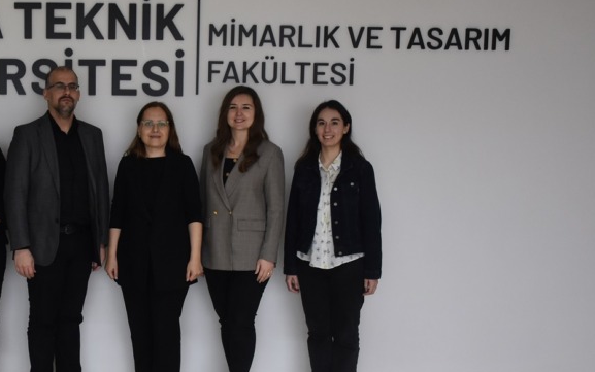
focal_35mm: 59
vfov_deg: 22.0
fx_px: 957
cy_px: 200
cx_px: 119
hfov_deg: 33.5
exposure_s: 1/100
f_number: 4.5
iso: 800
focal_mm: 24
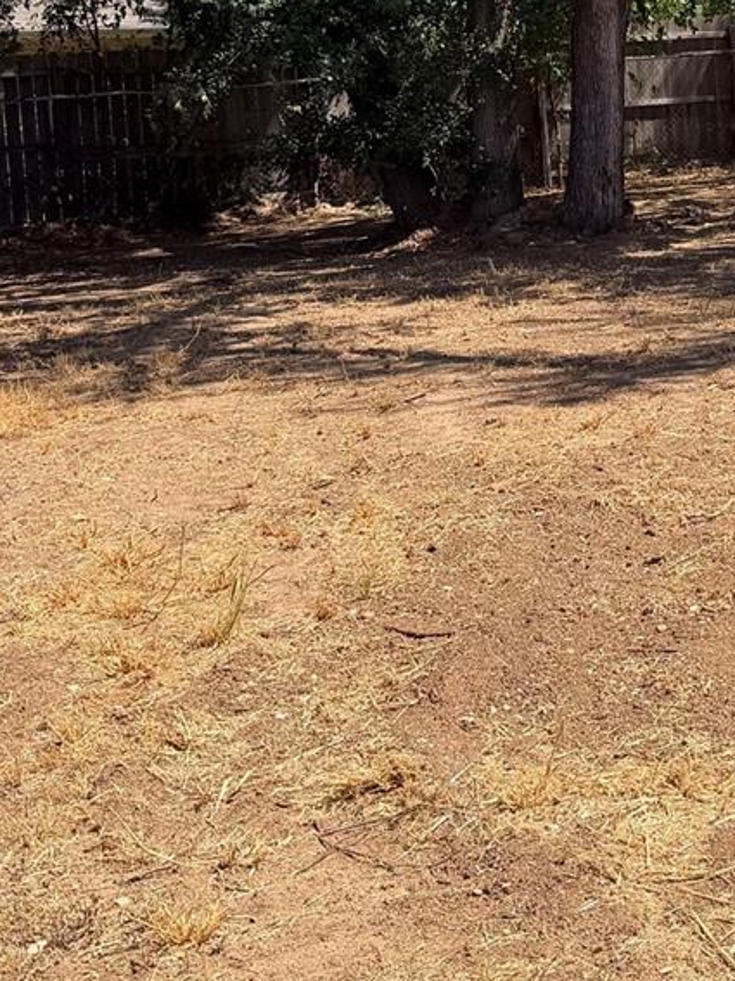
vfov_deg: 28.9
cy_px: 149
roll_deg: +1.8
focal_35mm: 65
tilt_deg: -3.6
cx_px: 771
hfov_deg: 21.6
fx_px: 1841
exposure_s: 1/2703
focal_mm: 6.76
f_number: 1.78
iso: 80
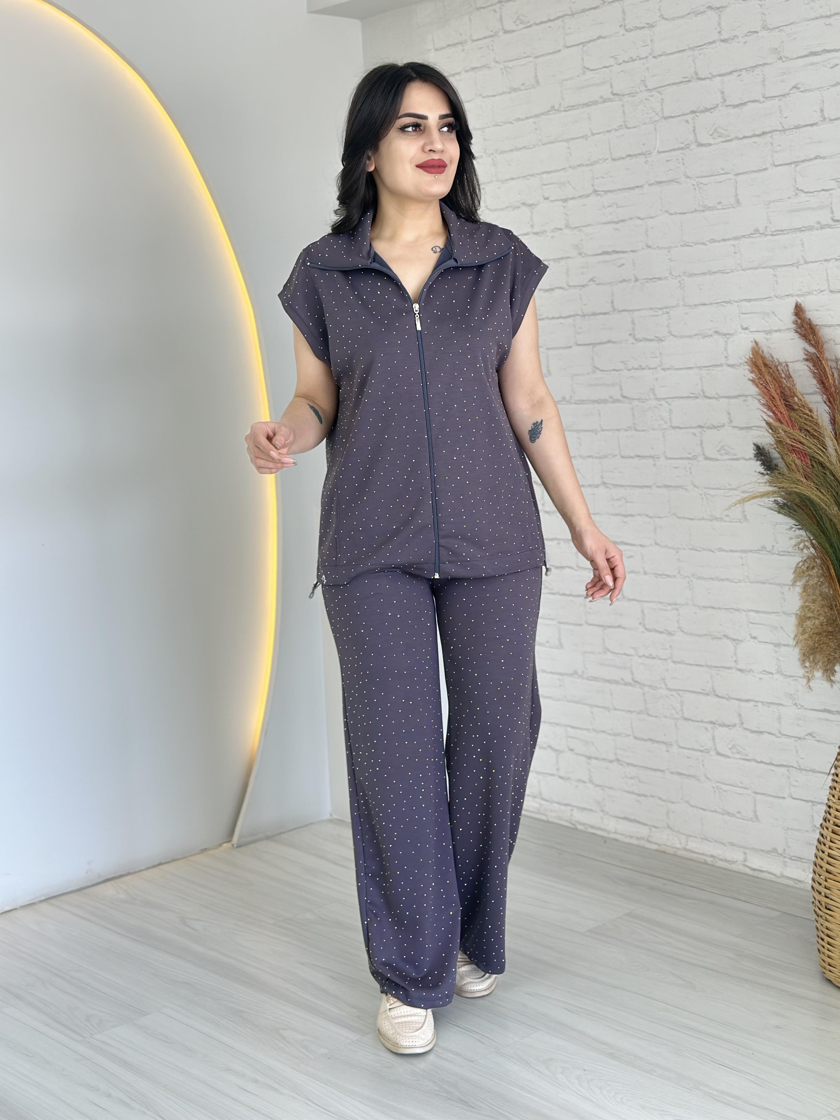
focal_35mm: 48
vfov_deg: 39.7
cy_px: 560
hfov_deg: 30.3
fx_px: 1553
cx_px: 420
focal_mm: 6.86
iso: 64
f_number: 1.78
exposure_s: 1/100
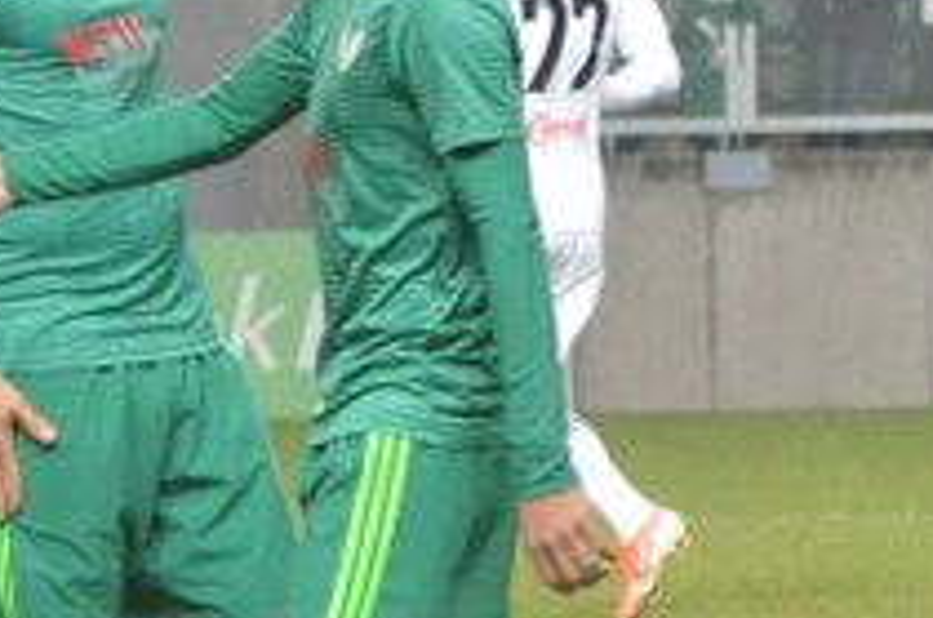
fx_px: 16623
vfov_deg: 2.1
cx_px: -675
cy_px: 358
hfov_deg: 3.2
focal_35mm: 643
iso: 3200
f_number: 5
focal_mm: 75
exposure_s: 1/400
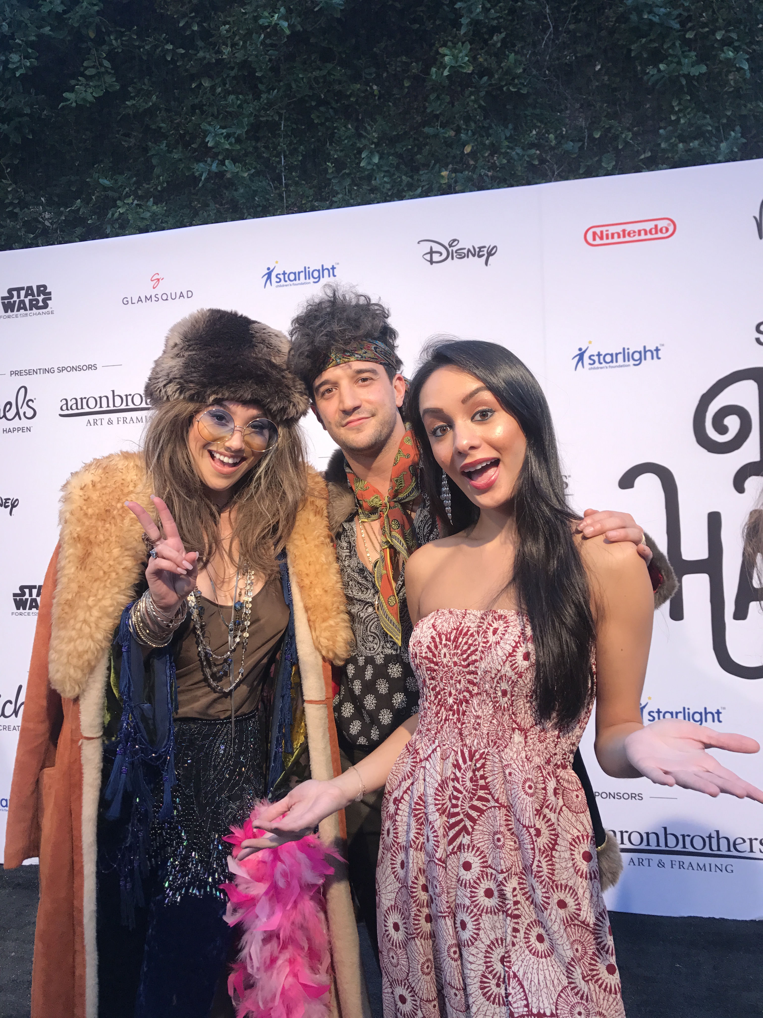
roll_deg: +1.7
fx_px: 823
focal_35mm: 28
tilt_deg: +2.1
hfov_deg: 49.7
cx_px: 382
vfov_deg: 63.4
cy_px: 509
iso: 32
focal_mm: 3.99
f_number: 1.8
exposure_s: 1/120
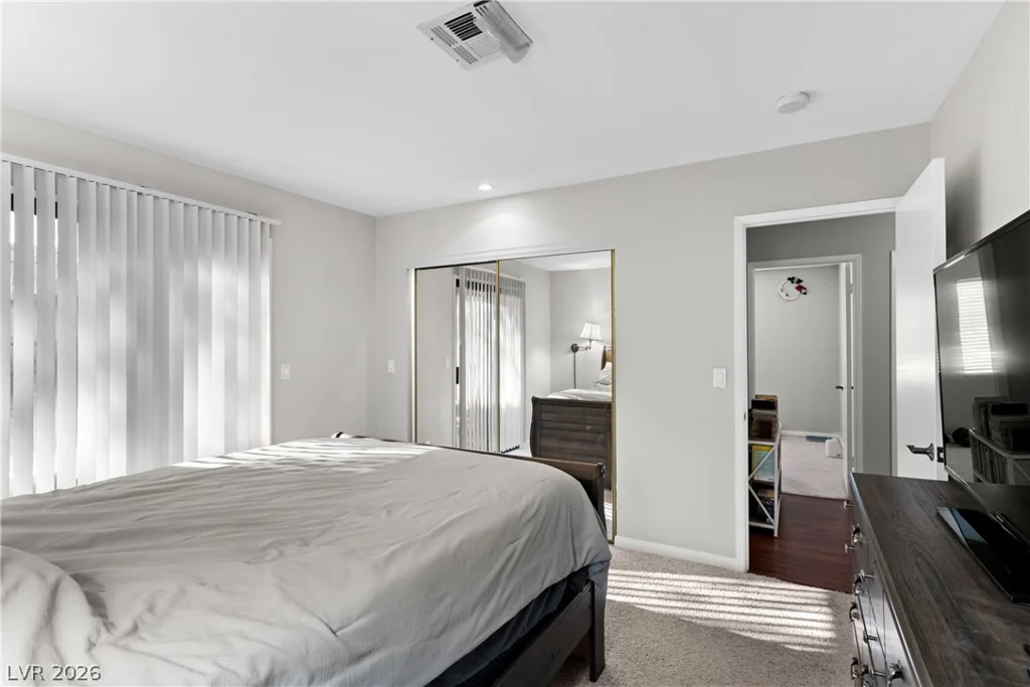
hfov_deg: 93.3
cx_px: 515
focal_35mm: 17
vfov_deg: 70.5
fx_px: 486
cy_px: 344
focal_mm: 17
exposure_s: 1/15
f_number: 8
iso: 500
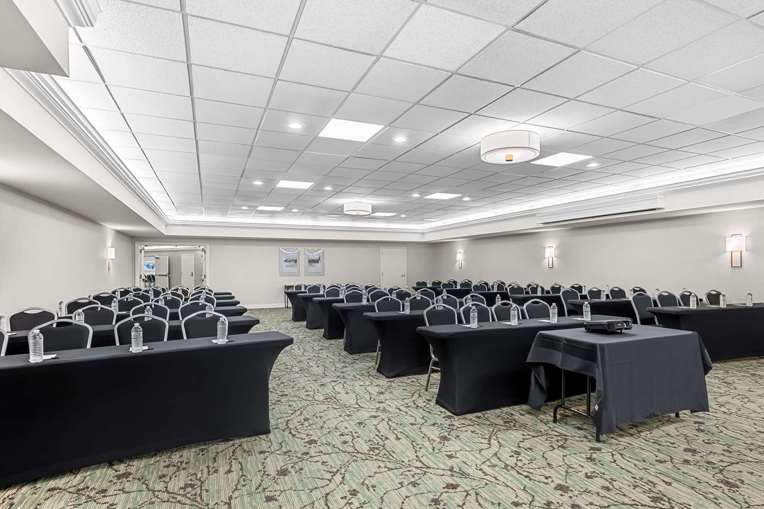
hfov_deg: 104.3
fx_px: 297
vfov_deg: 81.2
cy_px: 254
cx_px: 382
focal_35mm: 14
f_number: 8
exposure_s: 1/3
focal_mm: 14
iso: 800
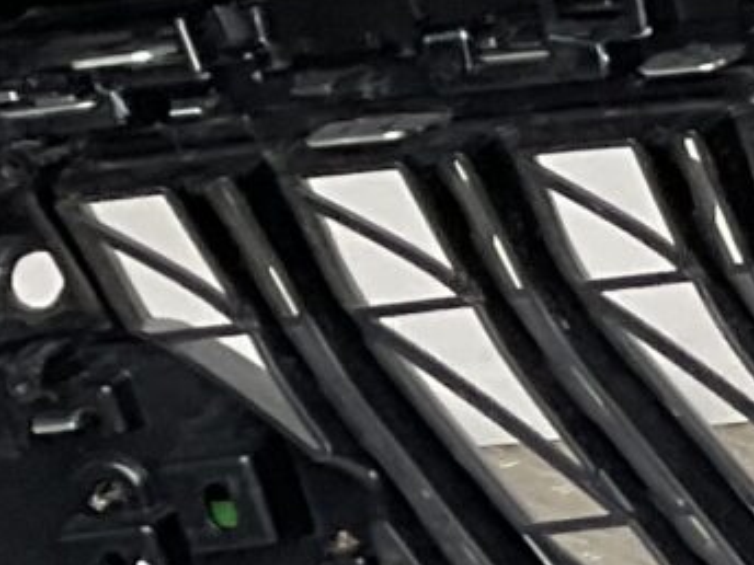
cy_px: 1450
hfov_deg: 7.4
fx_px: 4705
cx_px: 2692
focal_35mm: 216
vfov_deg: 6.5
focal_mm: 3
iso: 16
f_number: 1.8
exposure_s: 1/128
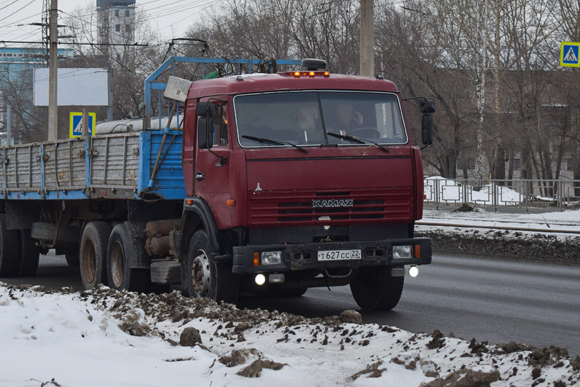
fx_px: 1660
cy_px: 123
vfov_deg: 13.3
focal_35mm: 103
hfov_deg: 19.8
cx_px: 215
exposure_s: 1/640
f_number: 5.6
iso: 800
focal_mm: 50
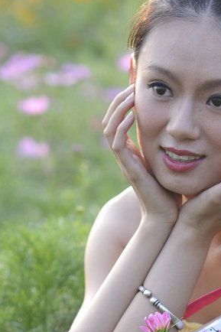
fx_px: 2599
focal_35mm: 282
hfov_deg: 4.9
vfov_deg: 7.3
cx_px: 230
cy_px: 384
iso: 200
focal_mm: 85
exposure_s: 1/250
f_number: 3.3
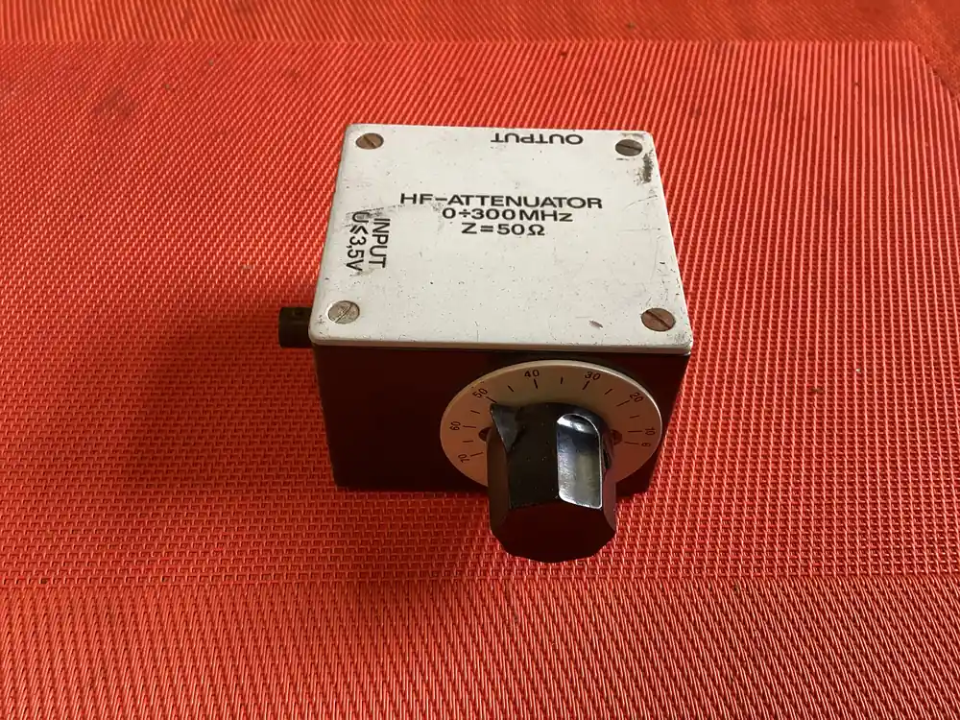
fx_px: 860
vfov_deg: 45.4
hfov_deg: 58.4
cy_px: 360
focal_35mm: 31
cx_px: 480
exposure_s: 1/50
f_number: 2.4
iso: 64
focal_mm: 3.3
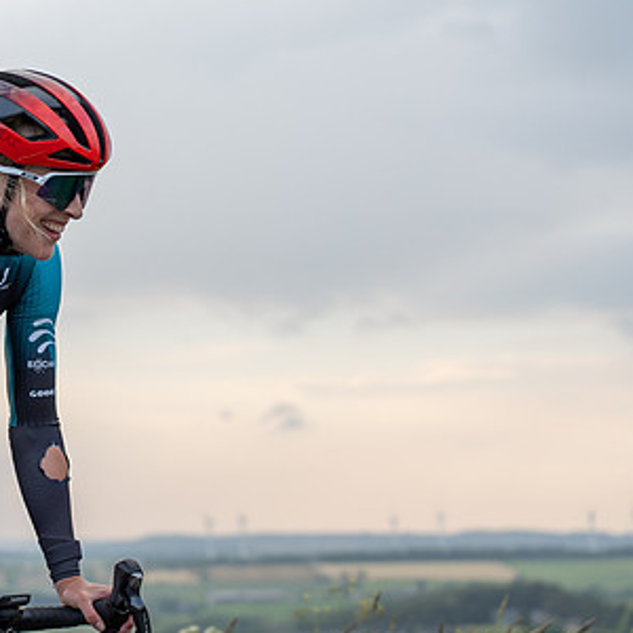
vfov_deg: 14.5
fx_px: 2483
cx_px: 42
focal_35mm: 120
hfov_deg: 14.4
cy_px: 311
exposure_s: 1/1000
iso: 400
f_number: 4
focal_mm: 73
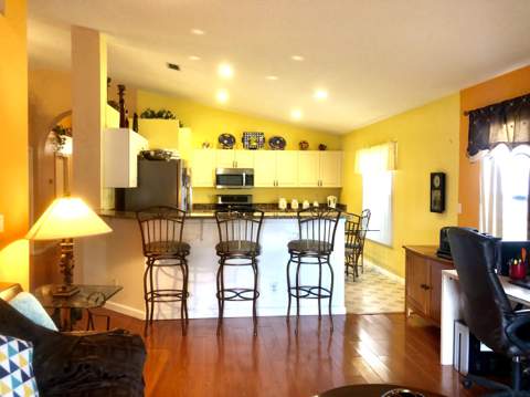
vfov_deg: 49.7
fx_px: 428
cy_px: 198
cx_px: 265
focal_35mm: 28
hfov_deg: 63.5
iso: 50
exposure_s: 1/15
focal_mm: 4
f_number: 1.8
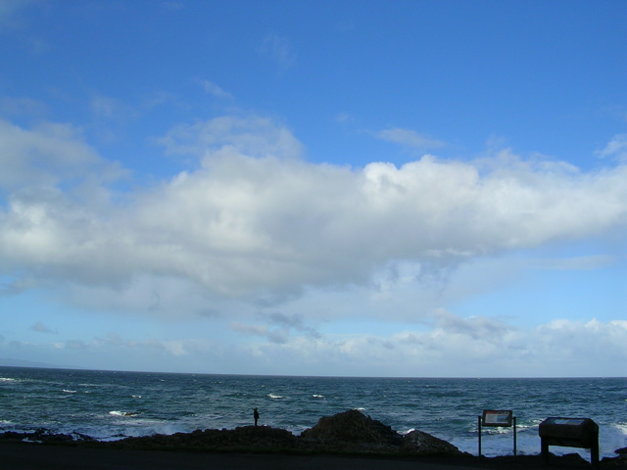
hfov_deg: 49.0
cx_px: 314
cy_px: 235
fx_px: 688
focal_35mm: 38
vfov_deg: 37.7
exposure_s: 1/362
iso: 50
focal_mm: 5.8
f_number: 5.6
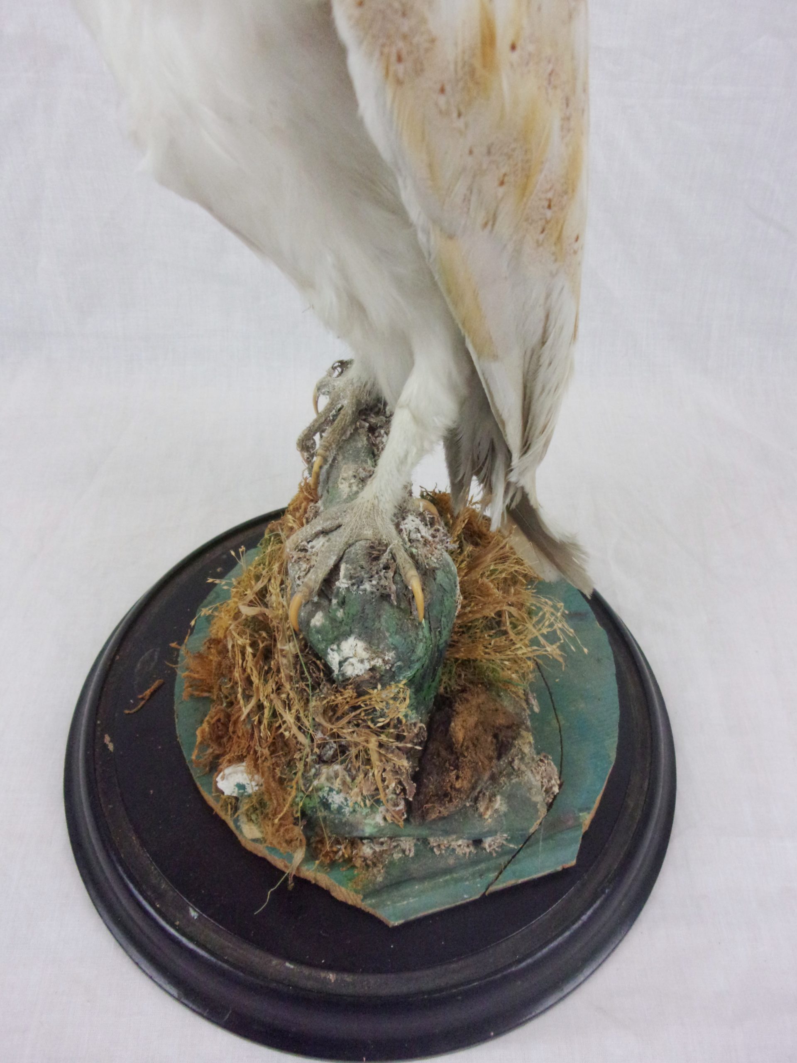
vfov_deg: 63.4
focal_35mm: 28
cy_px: 532
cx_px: 398
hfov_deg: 49.7
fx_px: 860
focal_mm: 5.1
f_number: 3.9
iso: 388
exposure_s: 1/125
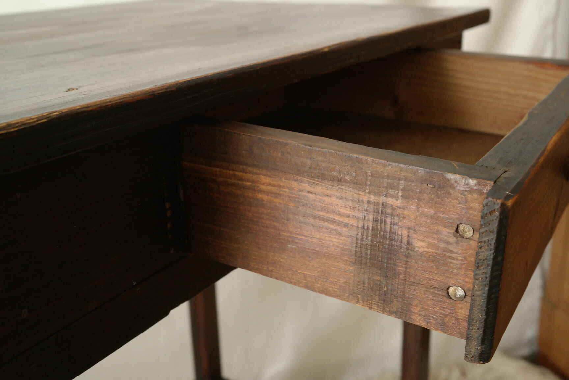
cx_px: 284
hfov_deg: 45.4
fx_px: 680
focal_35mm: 43
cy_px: 190
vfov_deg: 31.2
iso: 1600
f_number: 5.6
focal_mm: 28
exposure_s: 1/30
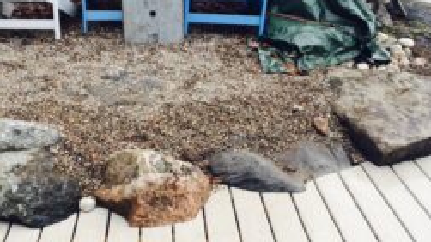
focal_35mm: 52
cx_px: 177
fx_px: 594
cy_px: 144
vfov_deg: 23.0
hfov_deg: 39.7
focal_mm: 4.12
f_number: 2.2
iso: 32
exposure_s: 1/533
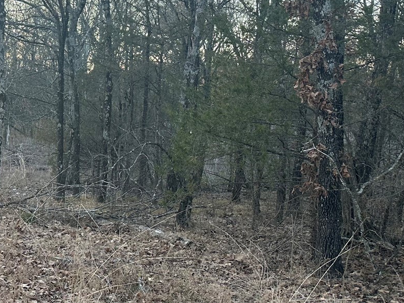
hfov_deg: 28.3
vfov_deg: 24.8
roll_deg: -4.4
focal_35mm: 59
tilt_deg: -4.7
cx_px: -87
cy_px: 161
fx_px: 689
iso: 80
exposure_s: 1/182
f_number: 1.78
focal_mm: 6.86
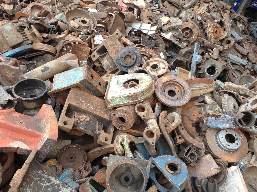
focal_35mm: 38
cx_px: 135
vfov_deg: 37.7
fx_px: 282
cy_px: 98
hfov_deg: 49.0
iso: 64
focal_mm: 4.13
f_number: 2.4
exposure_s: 1/40
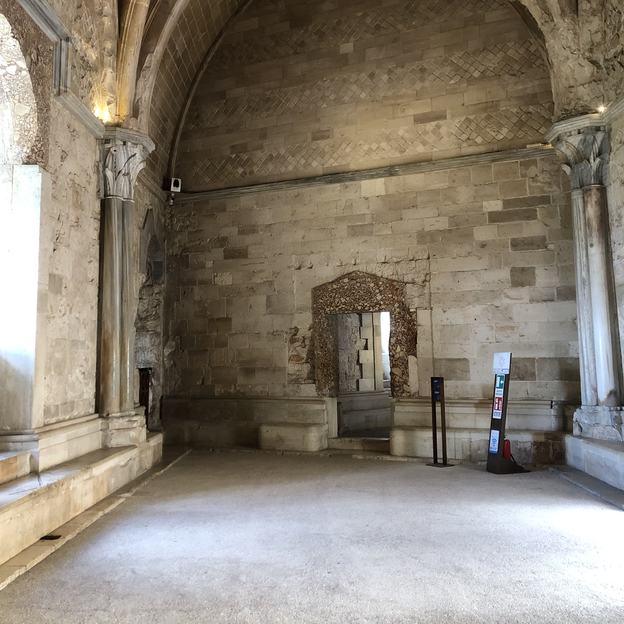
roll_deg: +1.2
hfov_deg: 48.4
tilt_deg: +8.7
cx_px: 303
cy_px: 265
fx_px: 693
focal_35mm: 34
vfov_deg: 48.3
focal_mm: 4
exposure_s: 1/17
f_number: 1.8
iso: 80
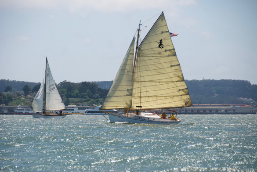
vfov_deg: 7.1
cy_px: 86
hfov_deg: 10.5
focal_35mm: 195
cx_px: 128
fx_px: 1394
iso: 800
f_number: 5.6
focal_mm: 130
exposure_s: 1/4000
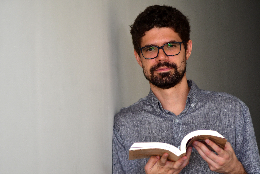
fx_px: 2166
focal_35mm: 300
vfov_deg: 4.6
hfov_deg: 6.9
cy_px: 87
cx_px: 130
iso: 400
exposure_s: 1/500
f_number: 5.6
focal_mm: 200
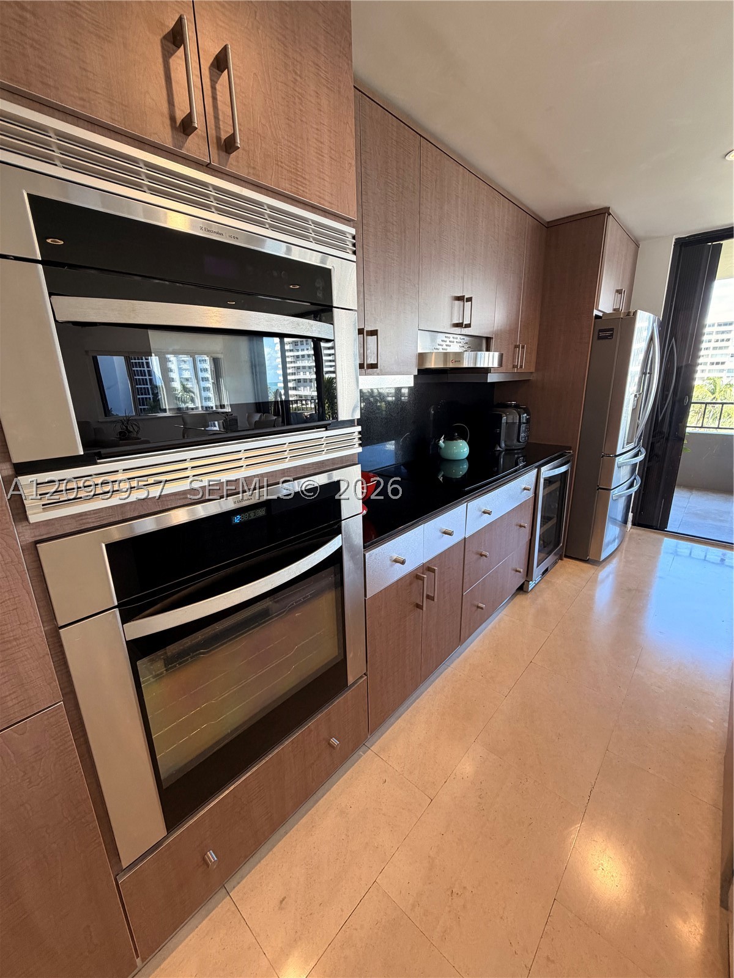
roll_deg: +1.6
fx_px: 396
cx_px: 367
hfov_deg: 85.7
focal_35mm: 14
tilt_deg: -15.1
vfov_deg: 102.1
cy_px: 489
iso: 200
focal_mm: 2.22
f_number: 2.2
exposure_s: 1/120
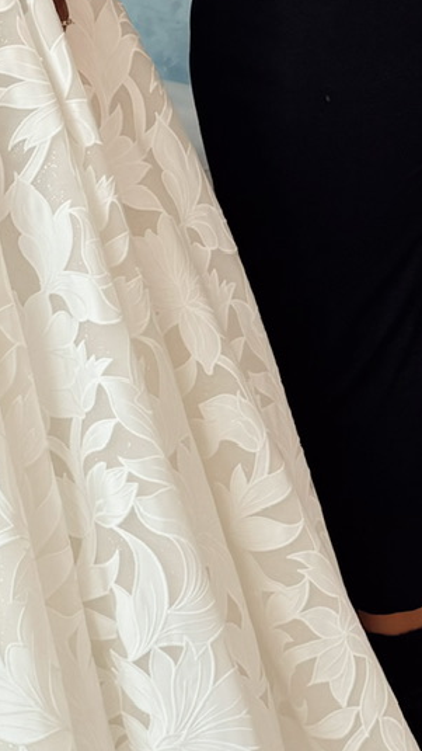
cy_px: -302
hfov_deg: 11.9
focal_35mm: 100
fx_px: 1989
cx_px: -50
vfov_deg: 19.2
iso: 64
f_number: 1.78
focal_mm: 6.76
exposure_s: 1/229
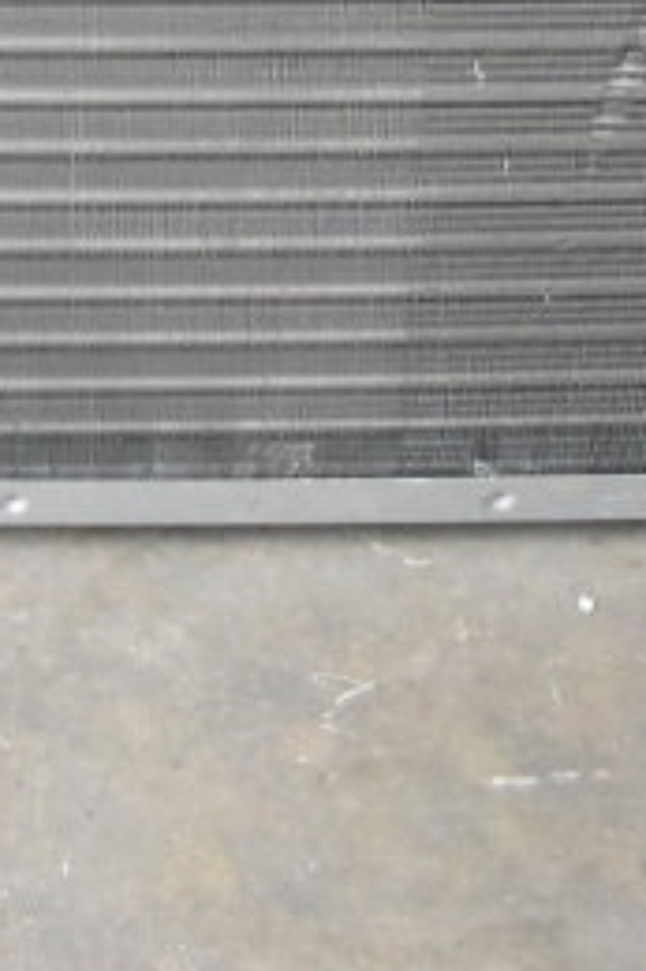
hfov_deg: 14.4
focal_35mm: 95
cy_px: -663
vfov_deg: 18.0
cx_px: 258
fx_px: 2560
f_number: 3.5
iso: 8000
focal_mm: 18
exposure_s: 1/3200
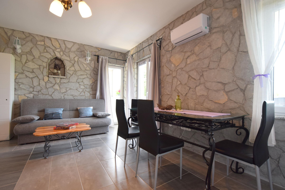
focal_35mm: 15
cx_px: 142
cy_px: 95
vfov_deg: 77.3
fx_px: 119
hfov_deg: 100.4
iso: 800
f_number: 3.5
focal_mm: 10
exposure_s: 1/200
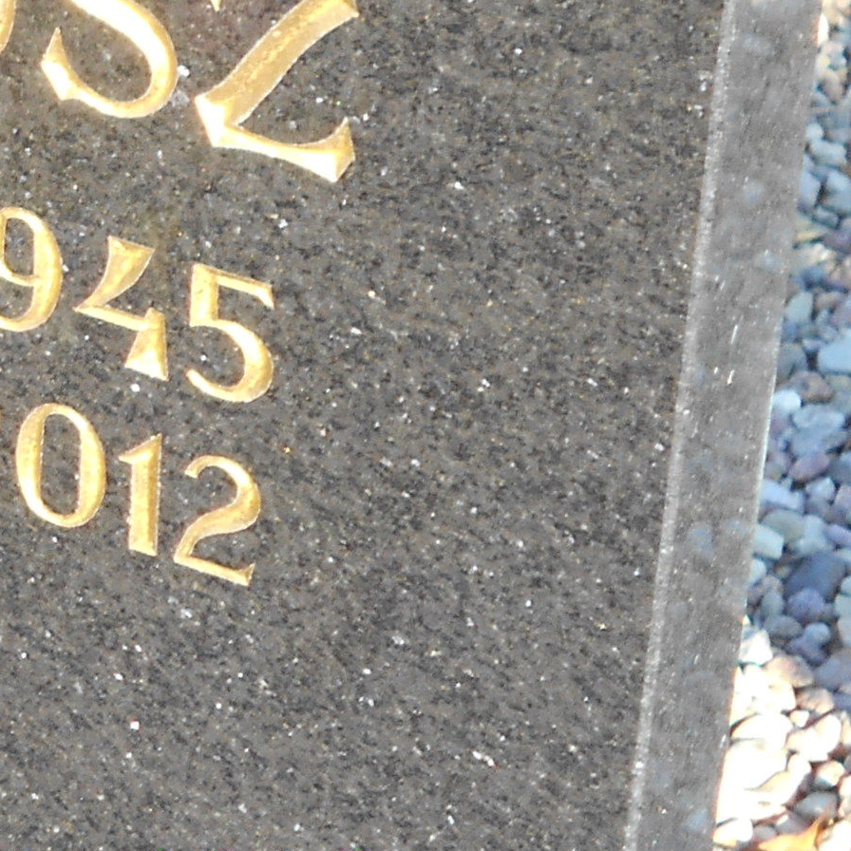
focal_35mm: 180
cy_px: -133
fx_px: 5006
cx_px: -830
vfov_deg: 9.6
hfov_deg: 9.1
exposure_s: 1/80
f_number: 4.5
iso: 80
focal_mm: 8.8
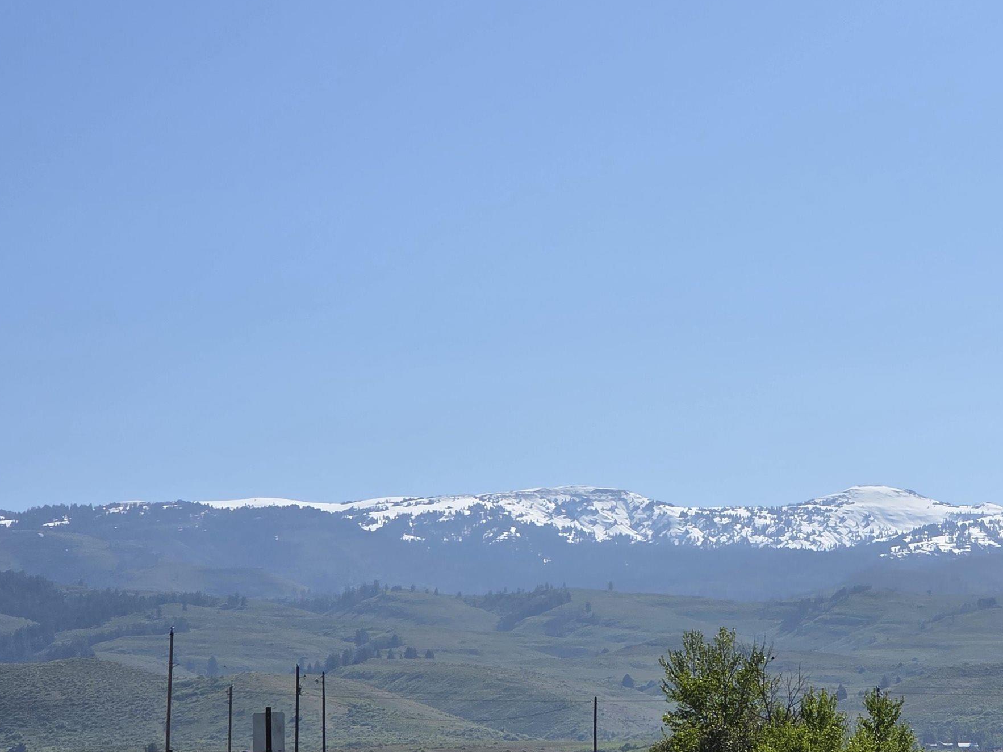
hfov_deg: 16.3
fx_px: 3477
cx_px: 755
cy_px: 355
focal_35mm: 120
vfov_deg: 12.4
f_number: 2.4
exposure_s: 1/2835
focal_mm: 7
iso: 25
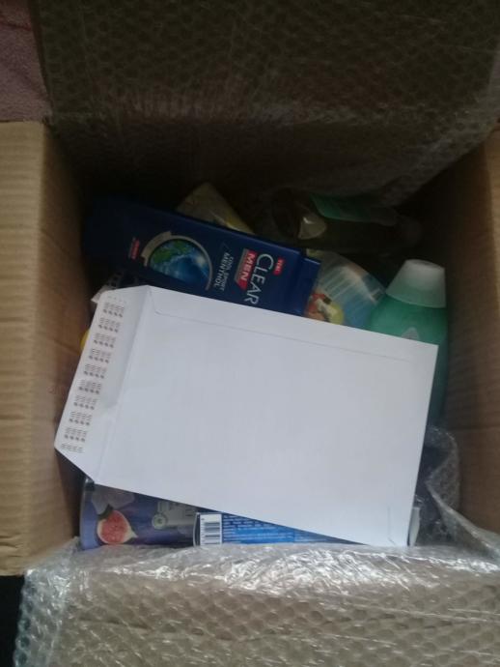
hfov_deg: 45.5
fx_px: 597
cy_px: 334
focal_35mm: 31
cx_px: 250
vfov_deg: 58.3
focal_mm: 3.3
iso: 160
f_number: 2.2
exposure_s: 1/33
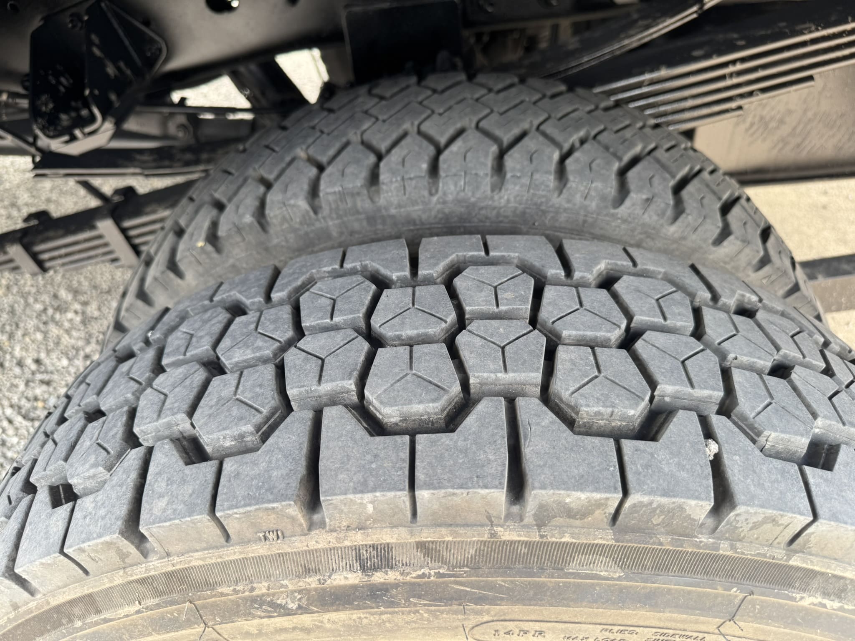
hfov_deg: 71.6
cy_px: 320
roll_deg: +5.6
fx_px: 593
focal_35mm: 24
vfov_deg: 56.8
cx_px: 428
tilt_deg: -39.6
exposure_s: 1/172
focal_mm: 6.76
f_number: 1.78
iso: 80
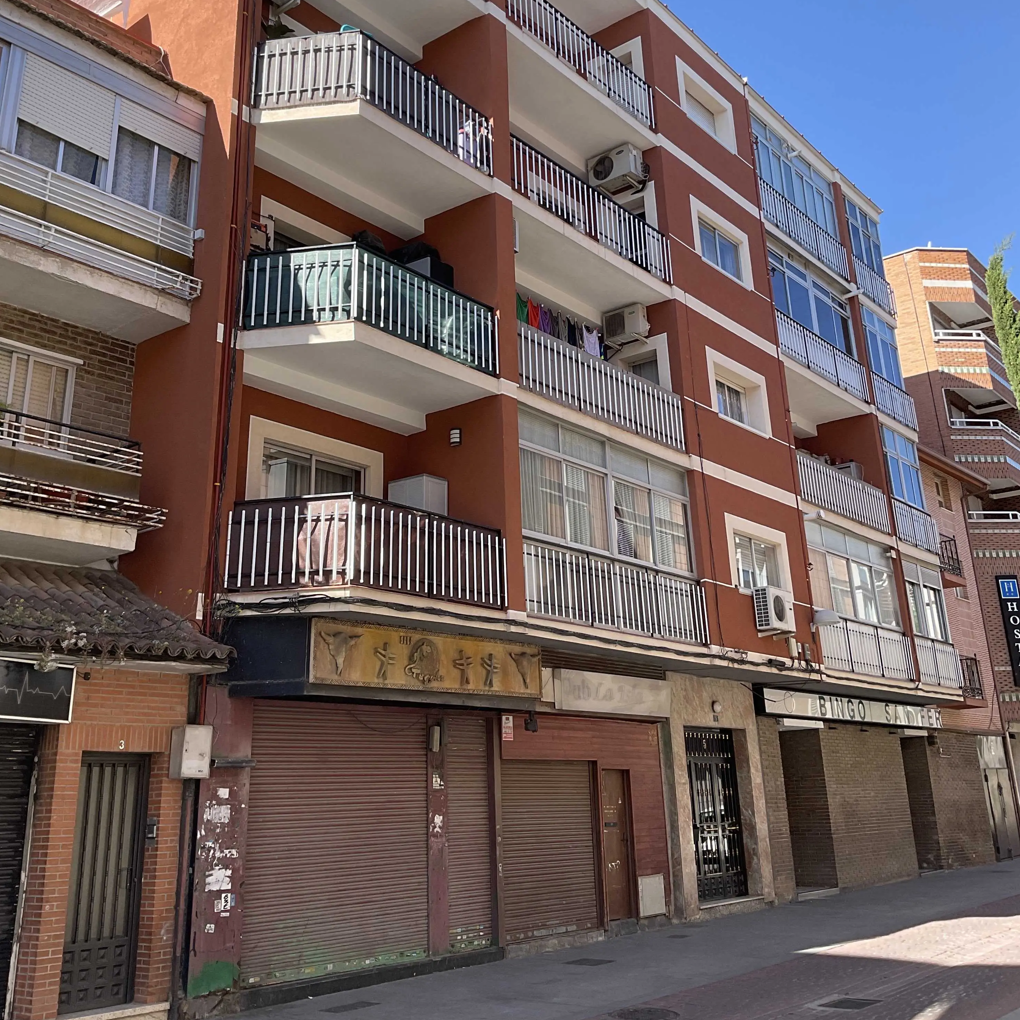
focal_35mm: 35
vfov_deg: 46.6
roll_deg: +1.3
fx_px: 1167
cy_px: 352
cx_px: 503
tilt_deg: +17.9
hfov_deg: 47.2
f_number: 1.8
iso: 25
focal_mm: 3
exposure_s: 1/816
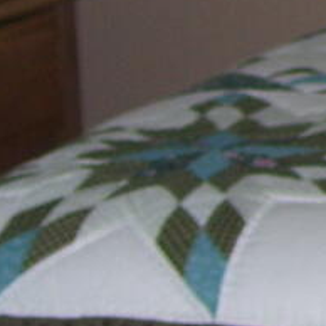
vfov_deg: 6.9
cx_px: 815
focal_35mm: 252
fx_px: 2685
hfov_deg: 6.6
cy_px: -156
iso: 80
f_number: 3
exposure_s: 1/60
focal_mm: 7.6
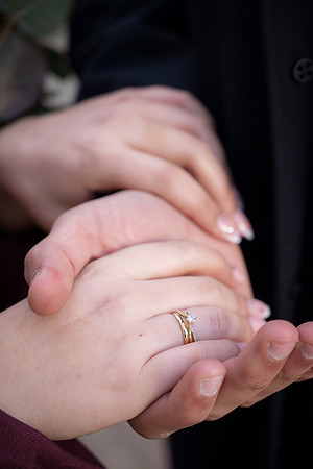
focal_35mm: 70
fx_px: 913
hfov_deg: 19.5
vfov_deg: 28.8
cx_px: 156
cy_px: 234
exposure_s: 1/125
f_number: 4
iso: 100
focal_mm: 70
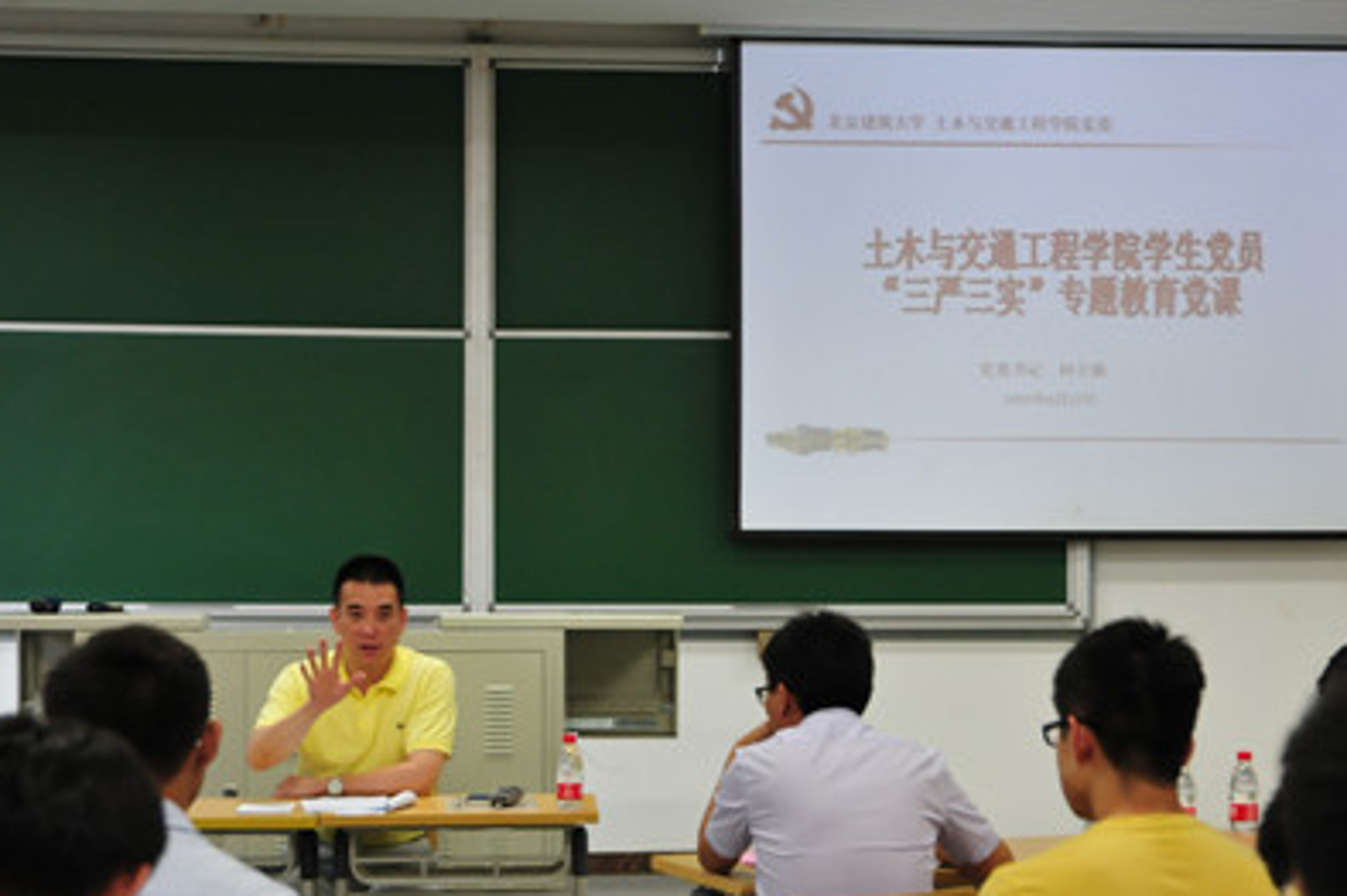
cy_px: 554
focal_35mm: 67
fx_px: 2491
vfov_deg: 20.3
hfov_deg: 30.3
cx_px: 704
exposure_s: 1/50
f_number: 4.5
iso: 800
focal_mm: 35
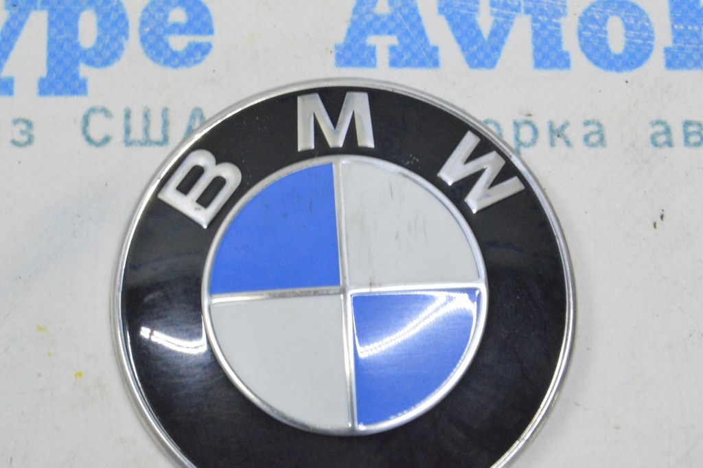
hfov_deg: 24.6
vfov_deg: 16.5
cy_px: 234
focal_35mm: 82
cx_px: 352
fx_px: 1610
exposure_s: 1/20
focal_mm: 55
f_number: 20
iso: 6400
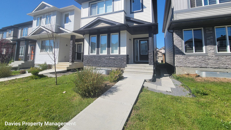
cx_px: 116
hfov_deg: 103.0
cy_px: 47
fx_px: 92
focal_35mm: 15
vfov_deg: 69.1
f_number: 2.2
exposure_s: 1/1546
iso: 50
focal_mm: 2.2
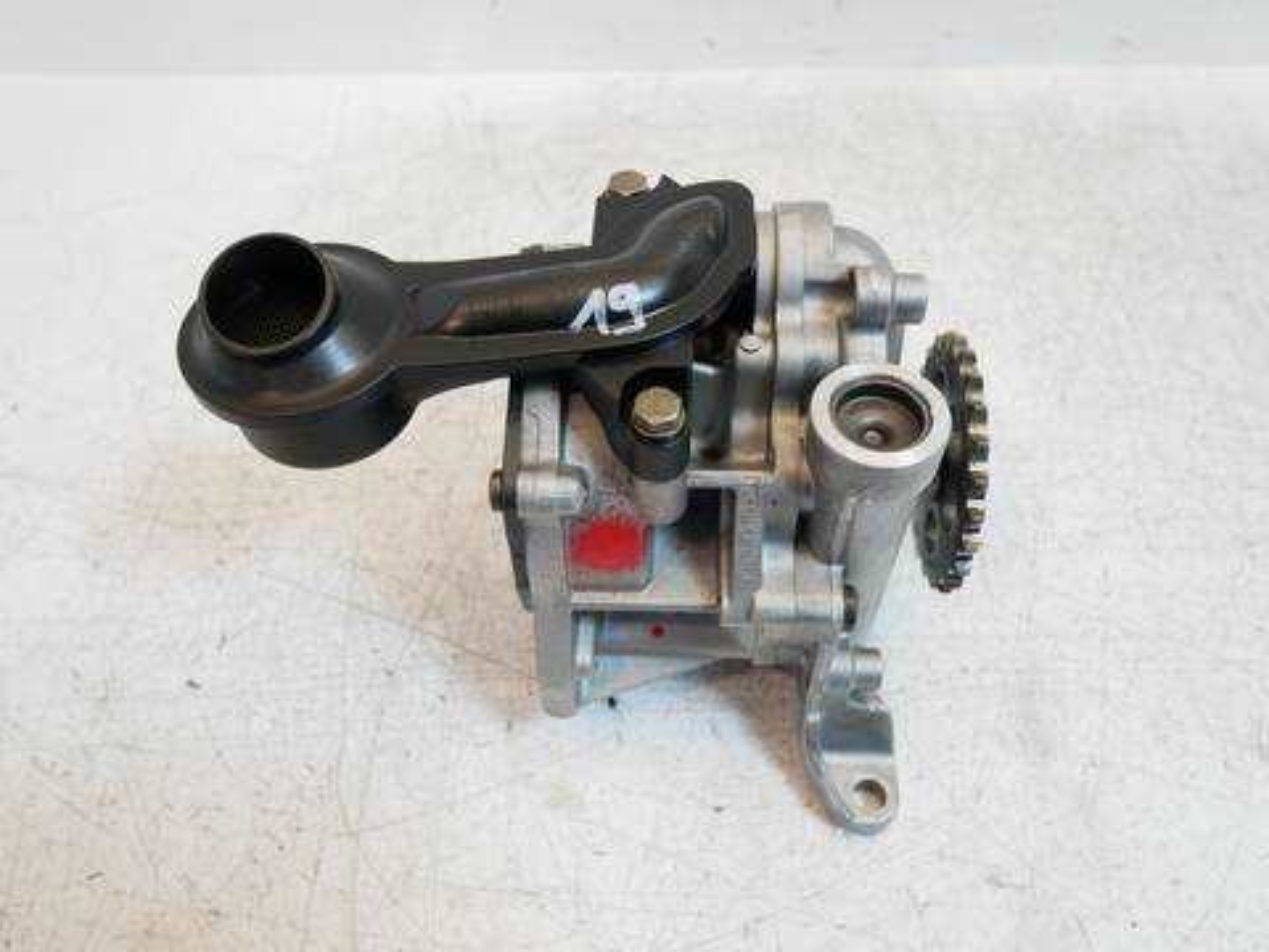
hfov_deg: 63.4
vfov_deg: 49.7
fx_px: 1026
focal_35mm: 28
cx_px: 634
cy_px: 476
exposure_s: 1/60
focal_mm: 14
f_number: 3.6
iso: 250
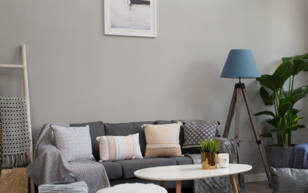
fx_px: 479
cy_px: 116
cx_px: 221
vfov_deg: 22.7
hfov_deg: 35.1
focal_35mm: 57
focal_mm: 35
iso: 200
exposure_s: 1/10
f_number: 10
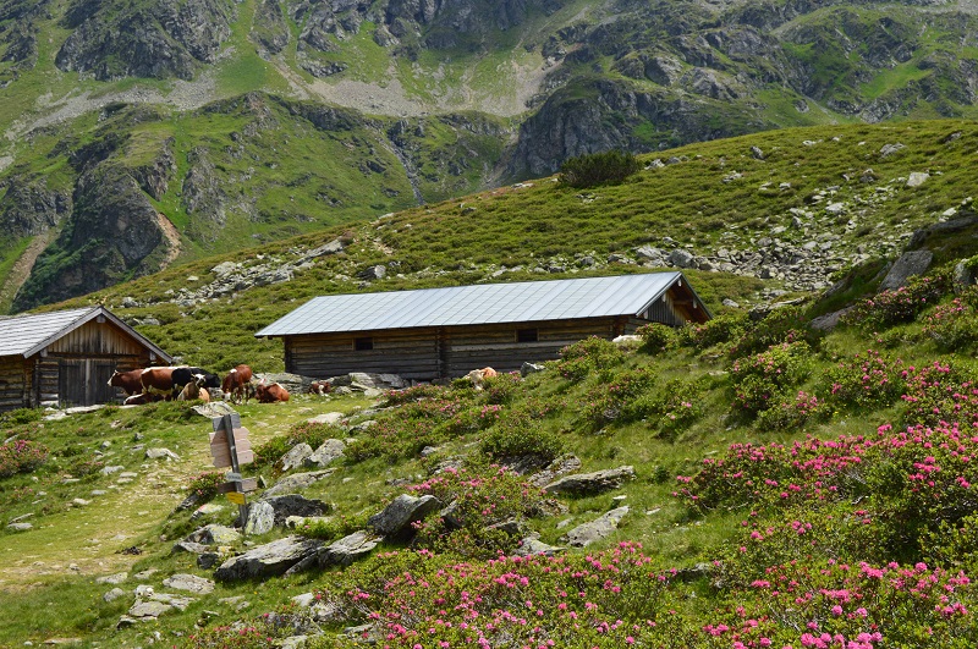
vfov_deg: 26.4
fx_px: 1384
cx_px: 489
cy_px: 324
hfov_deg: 38.9
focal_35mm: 51
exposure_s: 1/500
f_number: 11
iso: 400
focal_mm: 34
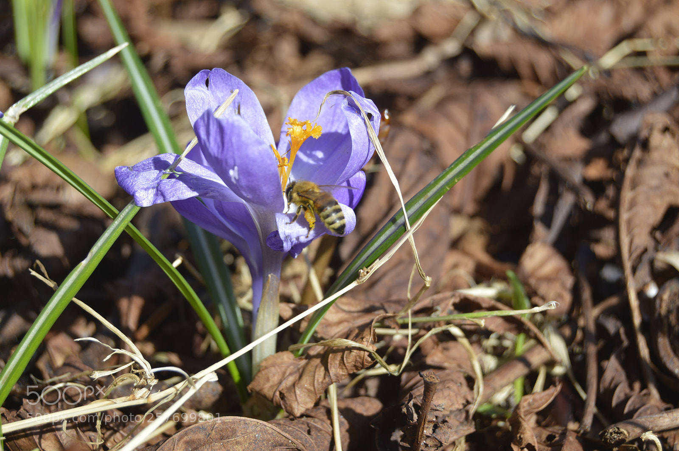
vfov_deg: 16.5
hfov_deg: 24.6
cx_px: 340
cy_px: 226
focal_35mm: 82
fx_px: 1555
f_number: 7.1
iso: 100
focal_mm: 55
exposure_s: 1/200
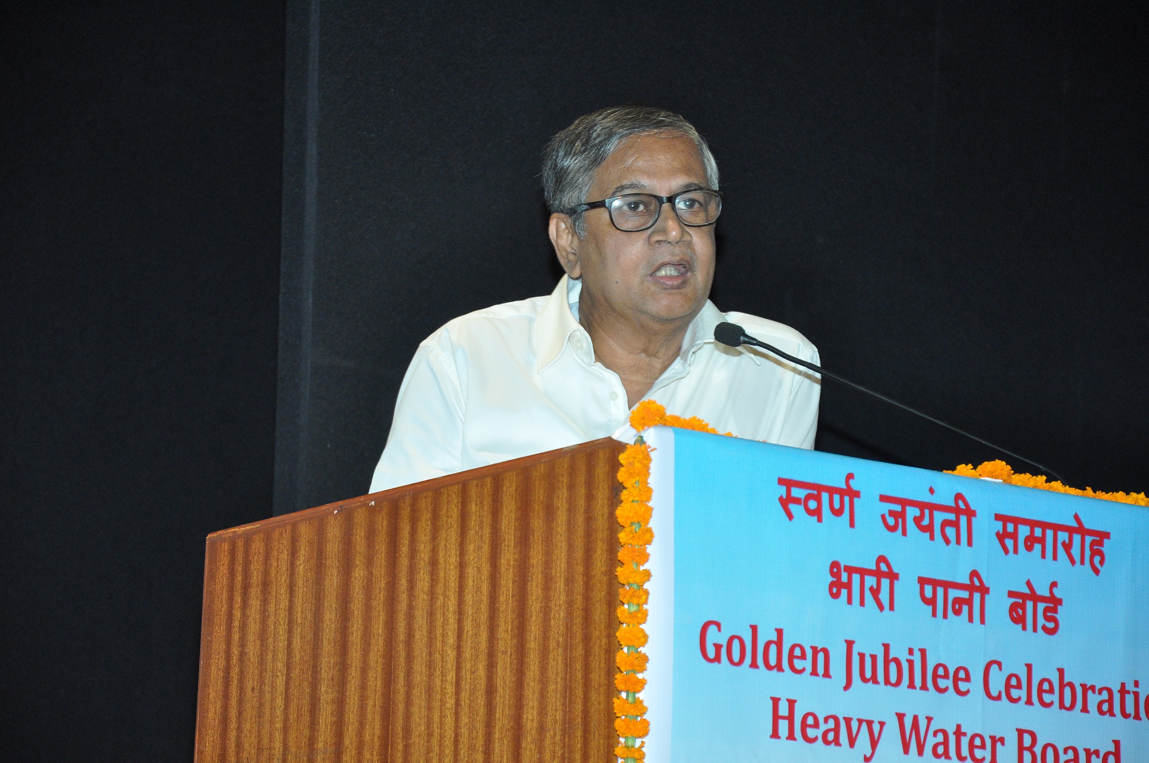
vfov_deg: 9.9
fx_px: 4399
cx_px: 574
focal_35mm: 138
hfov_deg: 14.9
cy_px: 382
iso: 1600
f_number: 5.6
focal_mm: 92
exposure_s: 1/125
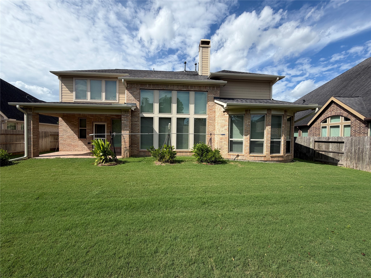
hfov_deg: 102.1
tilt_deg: -1.9
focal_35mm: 14
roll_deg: -0.5
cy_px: 139
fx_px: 150
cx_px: 186
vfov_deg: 85.7
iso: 20
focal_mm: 2.22
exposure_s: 1/970
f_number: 2.2
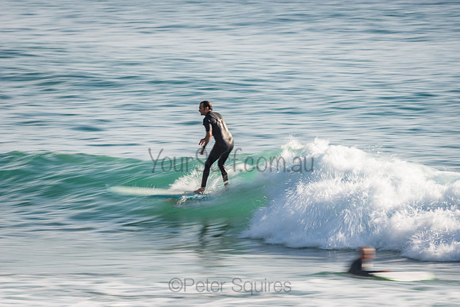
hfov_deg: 4.1
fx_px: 6390
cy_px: 154
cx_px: 230
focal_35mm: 500
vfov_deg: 2.8
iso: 31
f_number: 13
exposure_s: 1/20
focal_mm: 500
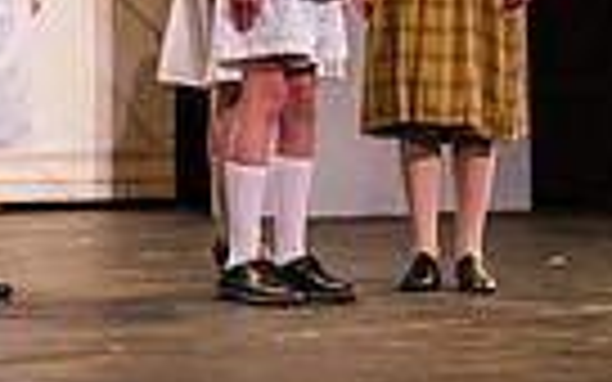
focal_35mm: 196
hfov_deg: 10.5
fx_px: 3269
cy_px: -285
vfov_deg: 6.6
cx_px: -140
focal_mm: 45
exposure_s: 1/160
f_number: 2.8
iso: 2500
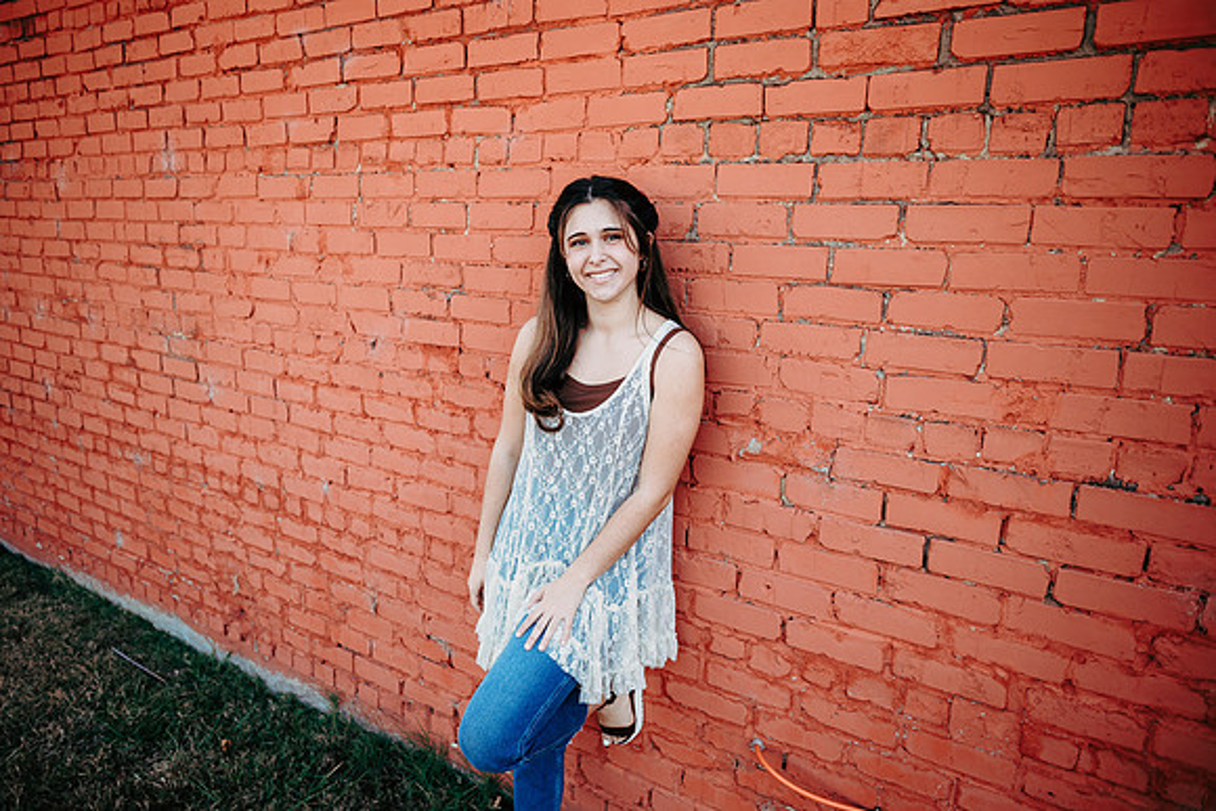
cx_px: 608
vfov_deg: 53.2
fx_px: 811
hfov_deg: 73.7
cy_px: 406
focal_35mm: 24
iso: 100
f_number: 2.2
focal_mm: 24
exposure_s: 1/400
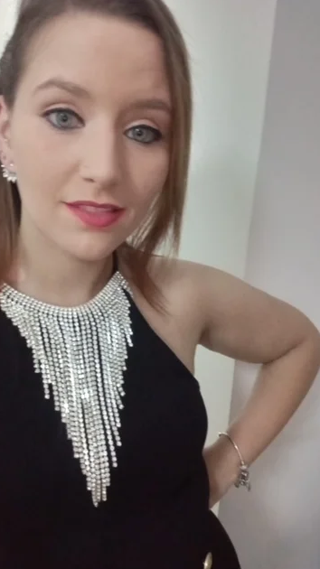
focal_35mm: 31
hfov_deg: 37.4
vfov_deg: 62.6
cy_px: 286
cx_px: 111
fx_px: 468
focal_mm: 2.75
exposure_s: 1/16.7
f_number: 2
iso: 1134
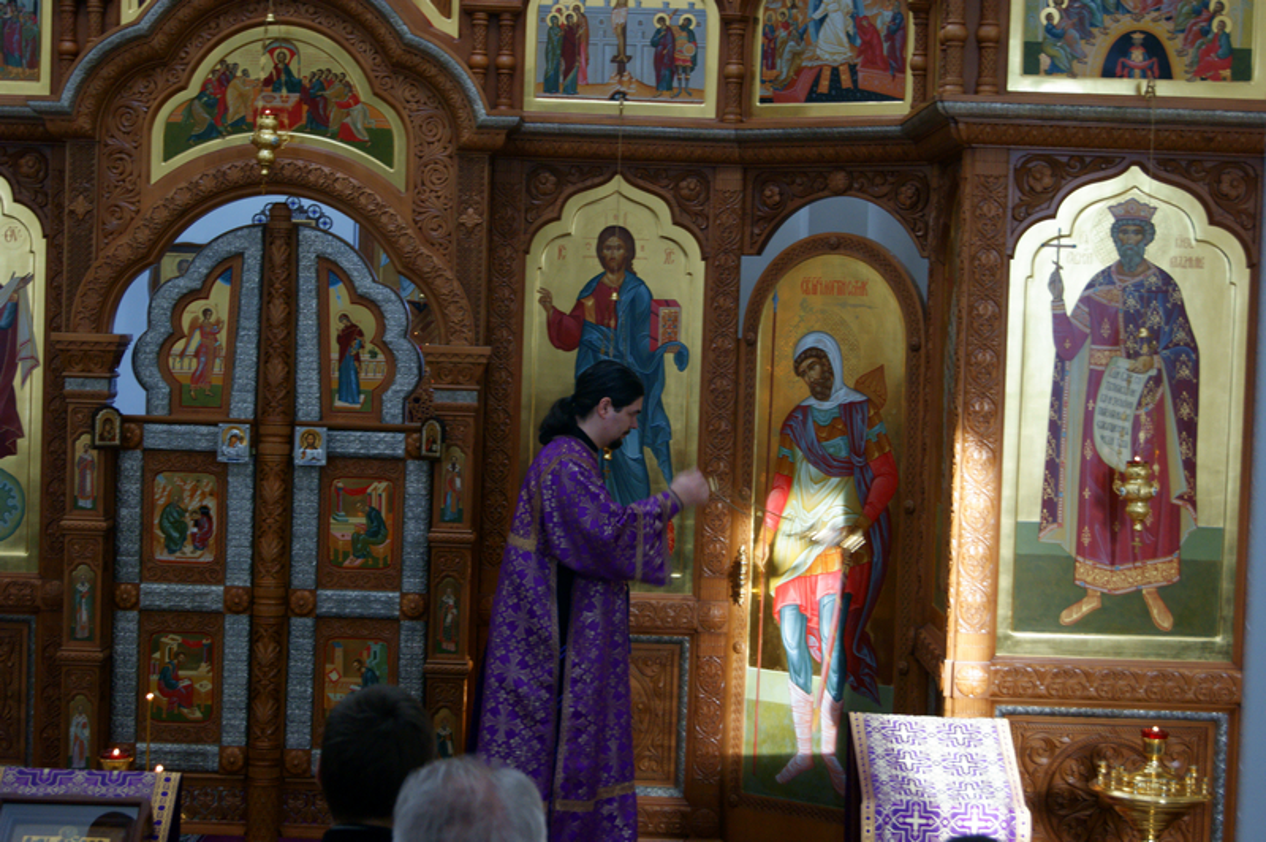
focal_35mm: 68
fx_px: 2372
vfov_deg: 20.1
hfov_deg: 29.9
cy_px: 421
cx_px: 633
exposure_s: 1/25
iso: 400
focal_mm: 45
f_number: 5.6
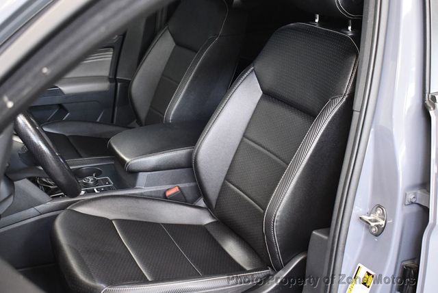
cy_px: 146
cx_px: 219
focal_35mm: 48
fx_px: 585
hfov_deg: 41.1
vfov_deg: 28.1
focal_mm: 24
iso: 3200
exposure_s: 1/80
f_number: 4
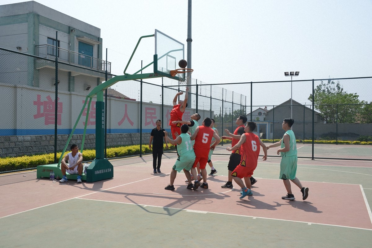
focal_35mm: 35
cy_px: 124
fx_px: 362
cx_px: 186
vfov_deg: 37.9
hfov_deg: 54.4
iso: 640
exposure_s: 1/640
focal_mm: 35
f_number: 13
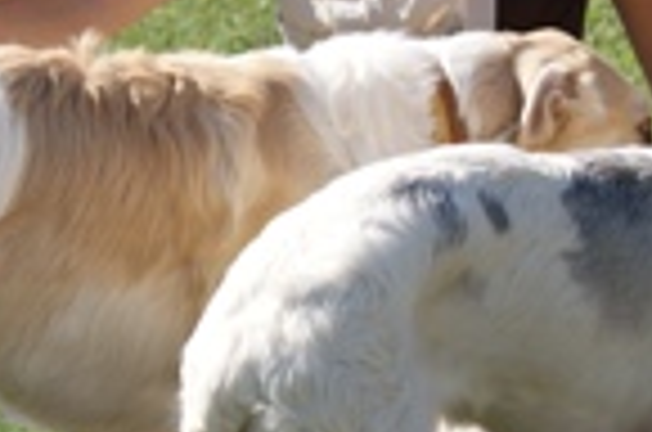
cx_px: -49
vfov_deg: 2.9
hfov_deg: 4.4
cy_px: 220
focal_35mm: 464
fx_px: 8385
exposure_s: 1/500
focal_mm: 70
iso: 100
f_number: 5.6
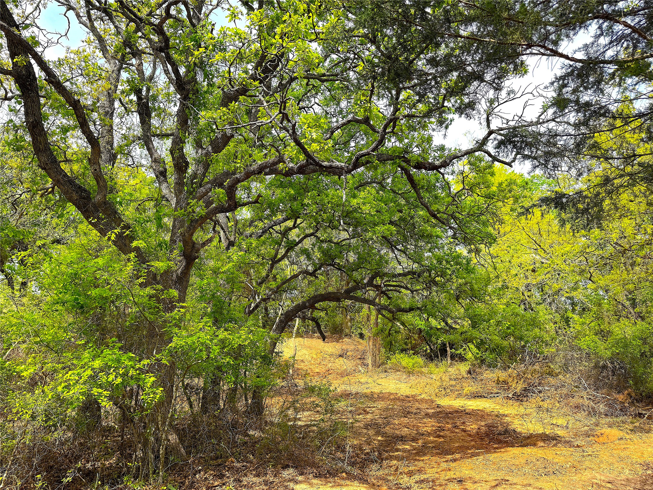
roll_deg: -0.9
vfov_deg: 56.8
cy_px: 245
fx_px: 453
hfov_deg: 71.6
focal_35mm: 24
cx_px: 326
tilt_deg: +9.2
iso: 80
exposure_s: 1/1425
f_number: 1.78
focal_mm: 6.76
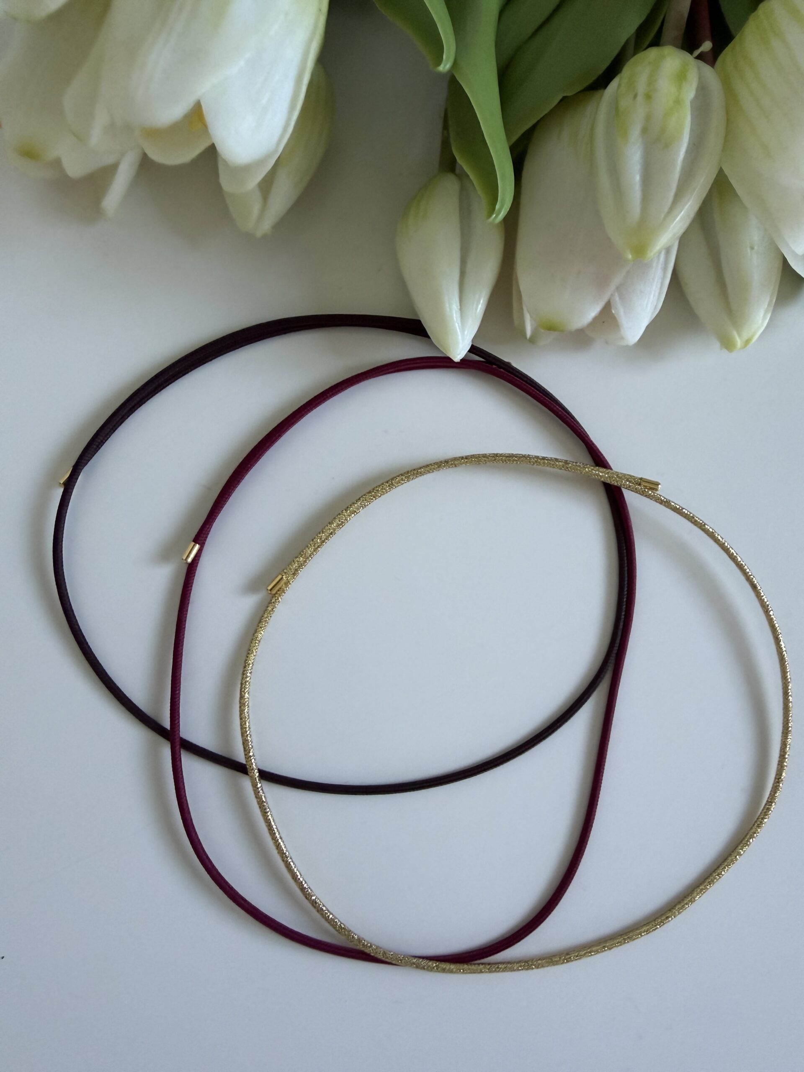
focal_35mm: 24
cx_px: 402
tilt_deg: -81.7
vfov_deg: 71.6
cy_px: 536
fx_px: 743
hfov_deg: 56.8
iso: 250
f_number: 2.2
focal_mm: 2.22
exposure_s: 1/121
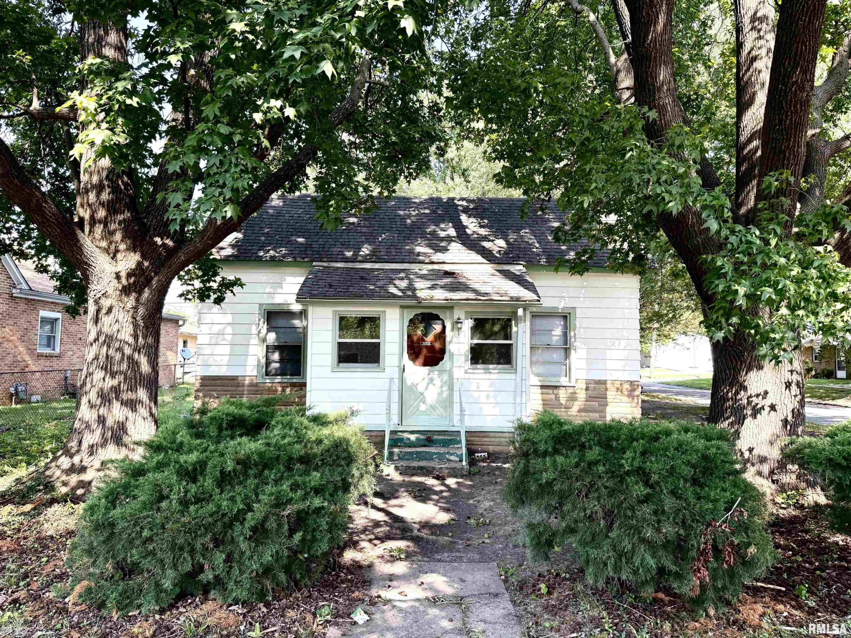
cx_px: 426
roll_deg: -0.4
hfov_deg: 71.6
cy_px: 319
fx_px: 590
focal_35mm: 24
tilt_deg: +3.9
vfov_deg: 56.8
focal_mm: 6.76
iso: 100
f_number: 1.78
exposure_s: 1/563
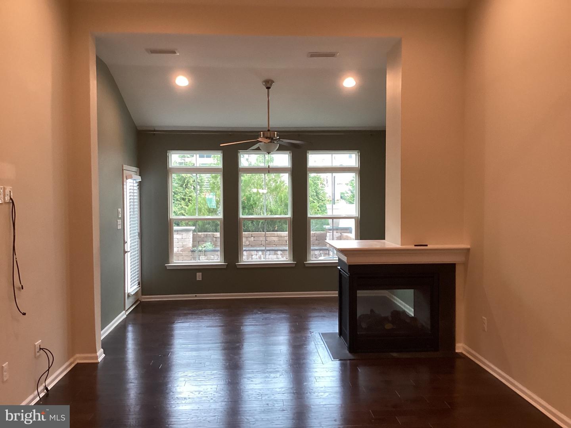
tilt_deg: -2.7
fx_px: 511
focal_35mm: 31
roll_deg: +0.8
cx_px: 286
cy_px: 214
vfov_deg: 45.4
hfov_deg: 58.4
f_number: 2.4
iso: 200
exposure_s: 1/60
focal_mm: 3.3
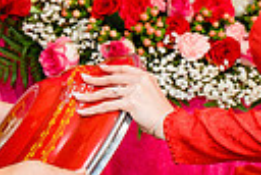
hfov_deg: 9.7
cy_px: 23
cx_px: -51
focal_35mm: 208
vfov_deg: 6.6
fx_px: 1512
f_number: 4
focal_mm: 46
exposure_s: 1/160
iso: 1000
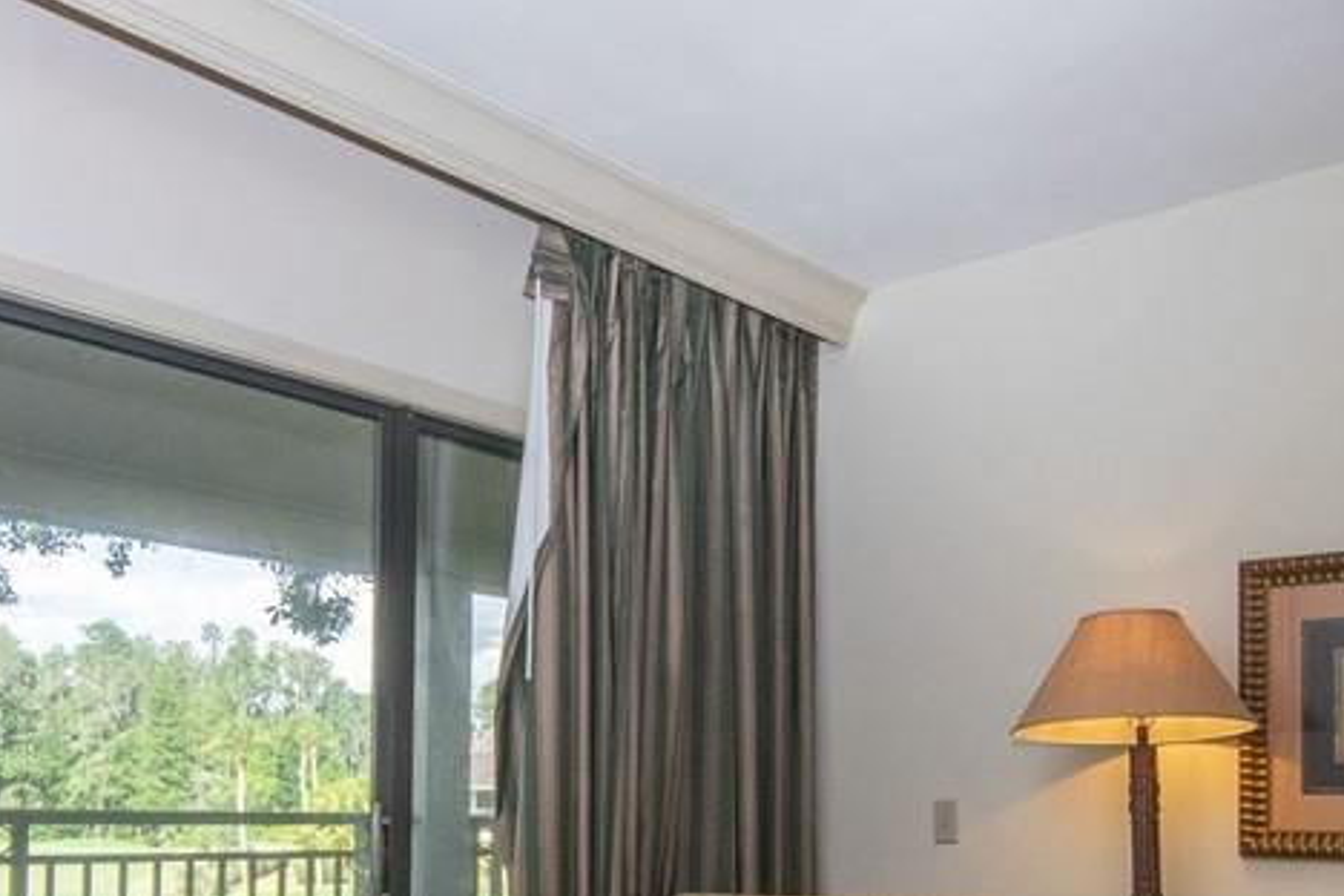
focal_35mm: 36
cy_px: 886
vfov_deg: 33.8
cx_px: 615
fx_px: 1347
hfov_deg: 52.9
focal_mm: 11
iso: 1000
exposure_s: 1/125
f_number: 8
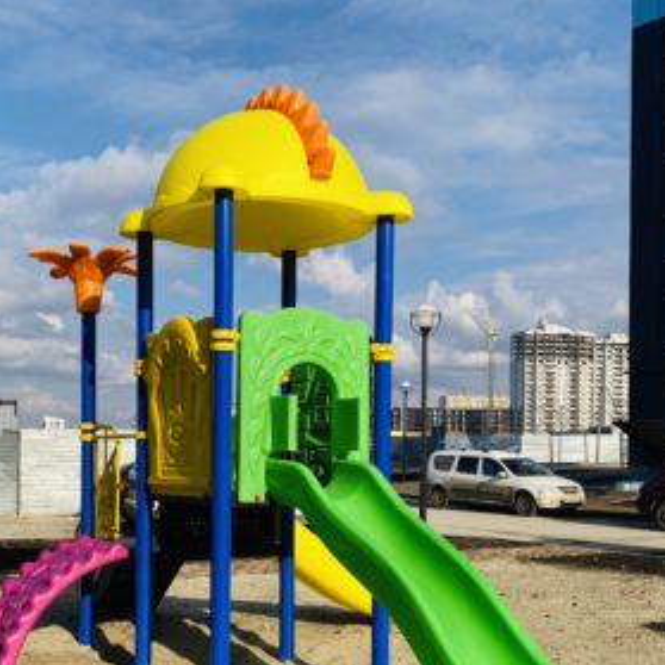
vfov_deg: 37.6
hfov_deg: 38.1
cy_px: 476
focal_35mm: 44
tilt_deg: -0.1
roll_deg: -1.0
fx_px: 956
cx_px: 251
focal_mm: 4.25
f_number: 1.8
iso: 32
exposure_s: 1/3311
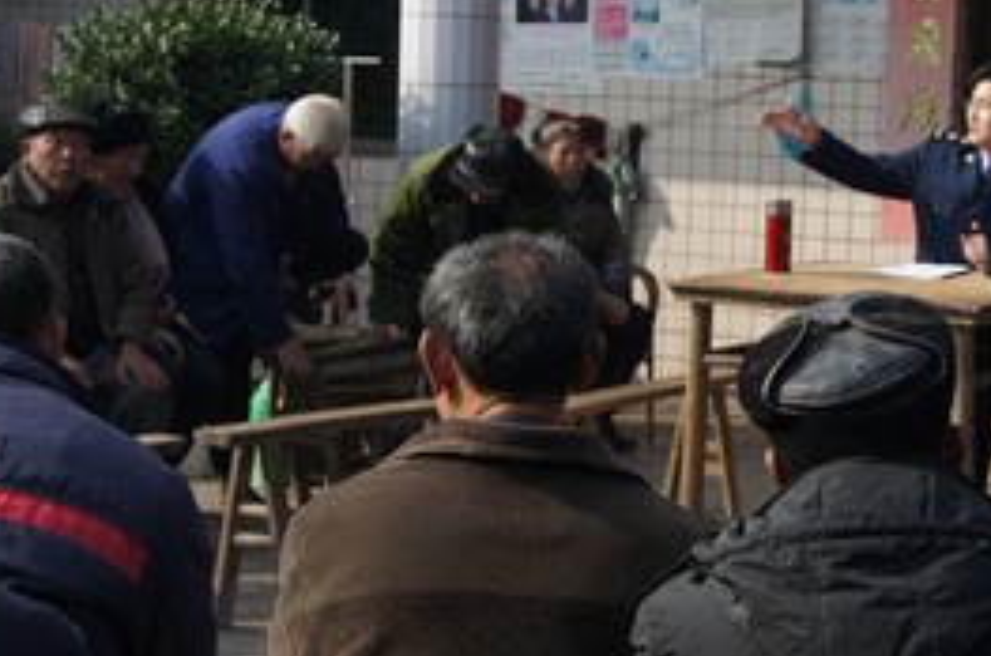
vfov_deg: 13.6
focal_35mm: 100
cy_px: 287
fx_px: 2745
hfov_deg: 20.2
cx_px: 829
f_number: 8
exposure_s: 1/320
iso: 200
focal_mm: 35
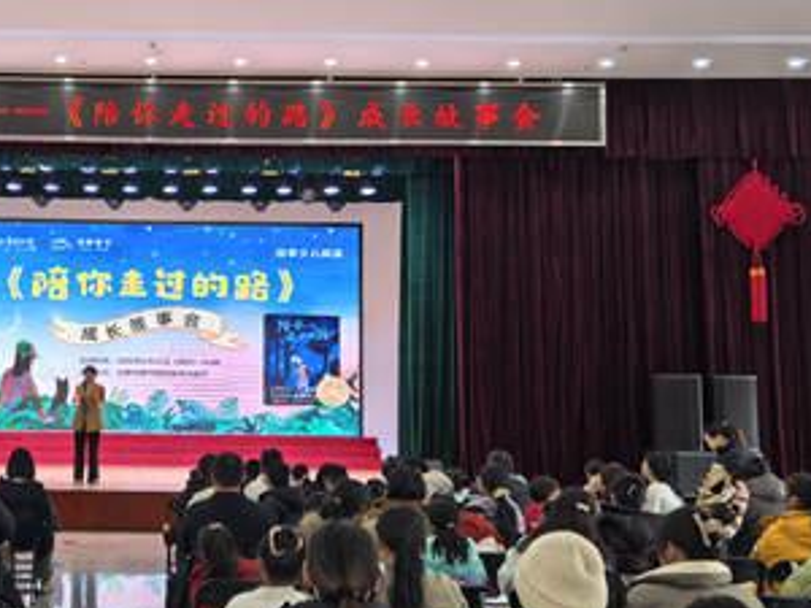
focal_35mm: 48
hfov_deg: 38.2
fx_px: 1125
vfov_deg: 30.3
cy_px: 303
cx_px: 162
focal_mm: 5.34
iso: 64
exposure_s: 1/50
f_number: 1.6
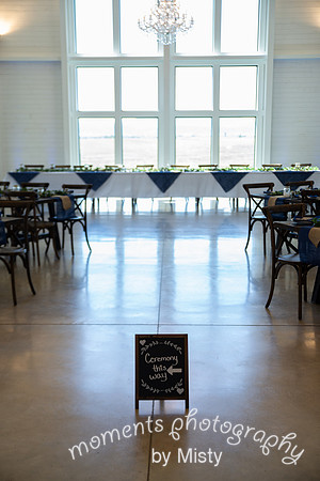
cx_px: 160
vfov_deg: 42.7
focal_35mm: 46
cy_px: 240
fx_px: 613
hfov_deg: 29.2
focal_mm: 46
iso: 320
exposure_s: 1/160
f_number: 2.8
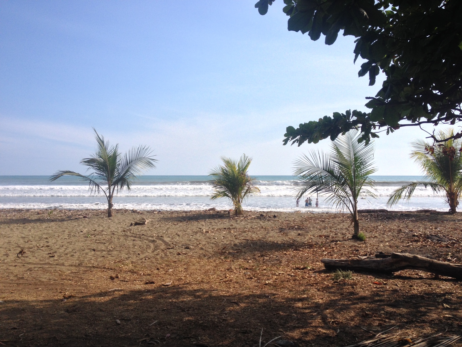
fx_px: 467
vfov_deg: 40.7
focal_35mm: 35
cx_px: 231
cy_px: 174
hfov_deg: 52.6
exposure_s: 1/2762
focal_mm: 4.28
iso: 50
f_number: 2.4
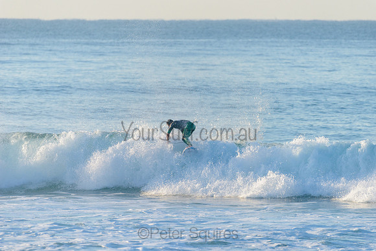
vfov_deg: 2.8
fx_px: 5224
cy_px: 126
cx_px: 188
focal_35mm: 500
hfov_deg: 4.1
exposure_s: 1/2000
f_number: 5.6
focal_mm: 500
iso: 360
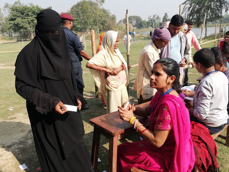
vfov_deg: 53.1
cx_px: 114
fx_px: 172
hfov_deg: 67.3
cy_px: 86
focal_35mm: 26
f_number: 2.2
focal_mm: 3.81
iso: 50
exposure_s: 1/589
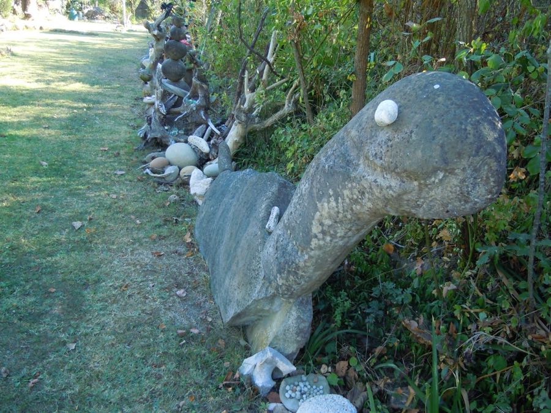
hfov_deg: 60.0
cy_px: 206
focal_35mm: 30
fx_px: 478
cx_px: 276
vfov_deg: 46.8
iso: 125
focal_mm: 5.4
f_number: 3.5
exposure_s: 1/60
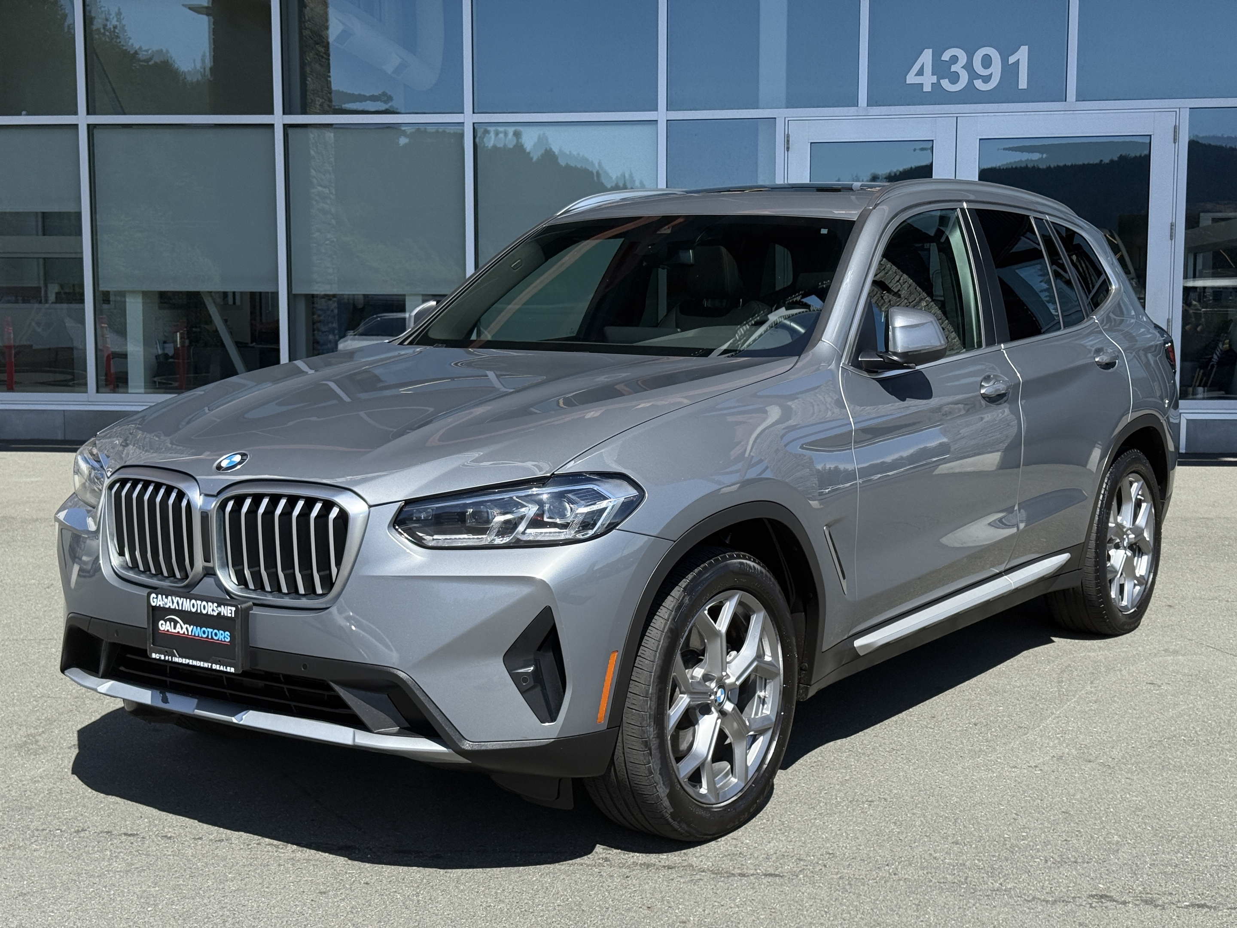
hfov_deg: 39.7
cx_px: 618
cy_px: 464
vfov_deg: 30.3
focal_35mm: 48
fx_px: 1715
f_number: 1.78
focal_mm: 6.76
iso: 64
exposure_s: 1/2577
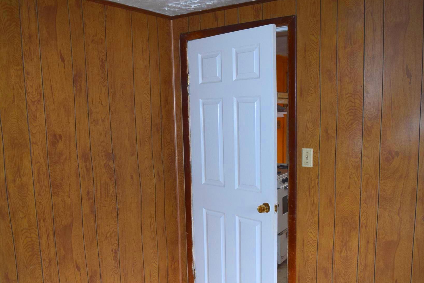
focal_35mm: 34
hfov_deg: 55.8
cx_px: 203
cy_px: 176
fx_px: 401
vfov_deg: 38.7
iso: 800
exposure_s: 1/60
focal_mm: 18
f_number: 4
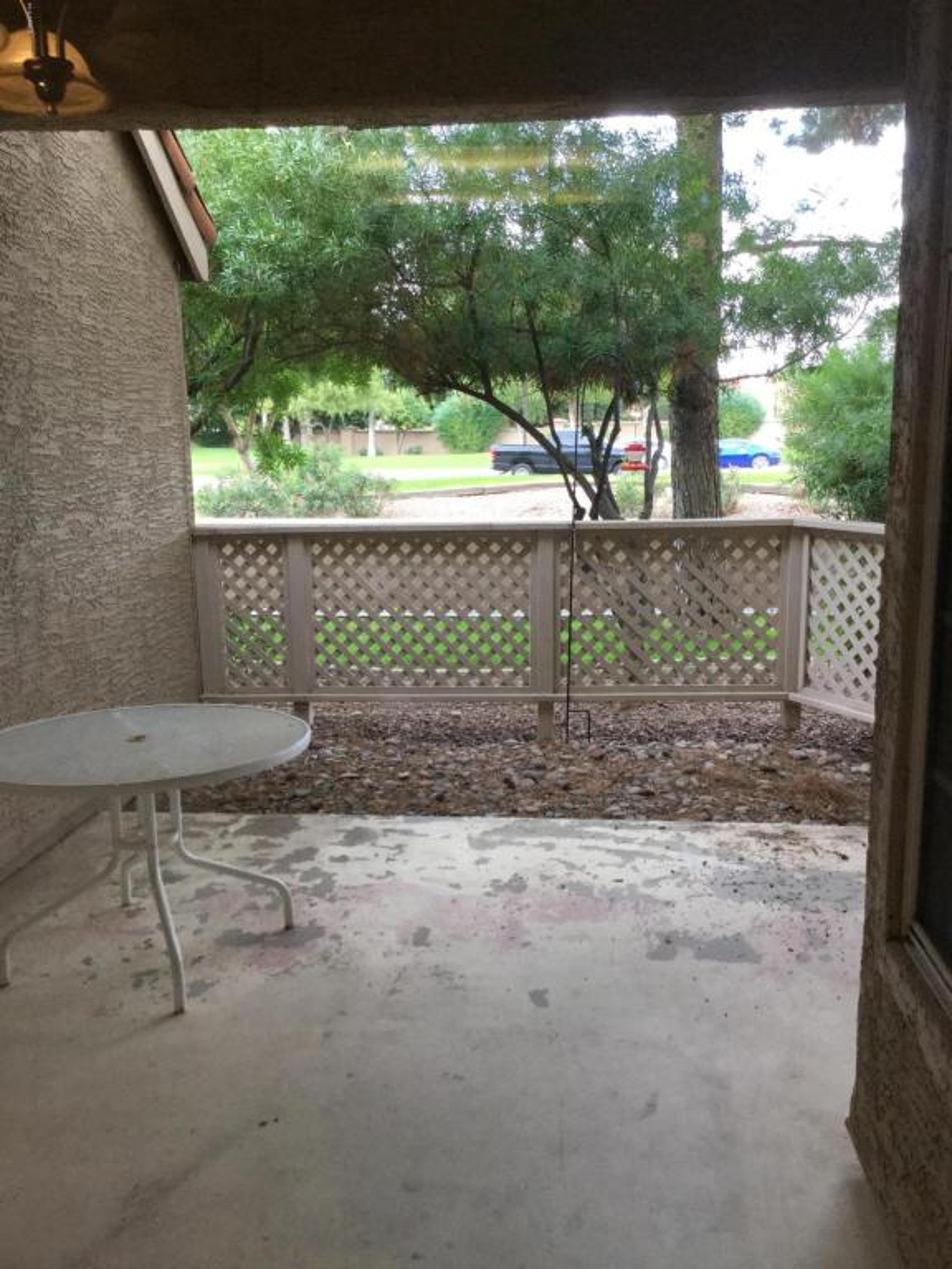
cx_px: 476
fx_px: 1137
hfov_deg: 45.4
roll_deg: +0.6
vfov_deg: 58.4
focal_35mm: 31
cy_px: 634
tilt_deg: -11.1
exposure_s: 1/40
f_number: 2.4
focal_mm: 3.3
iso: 25
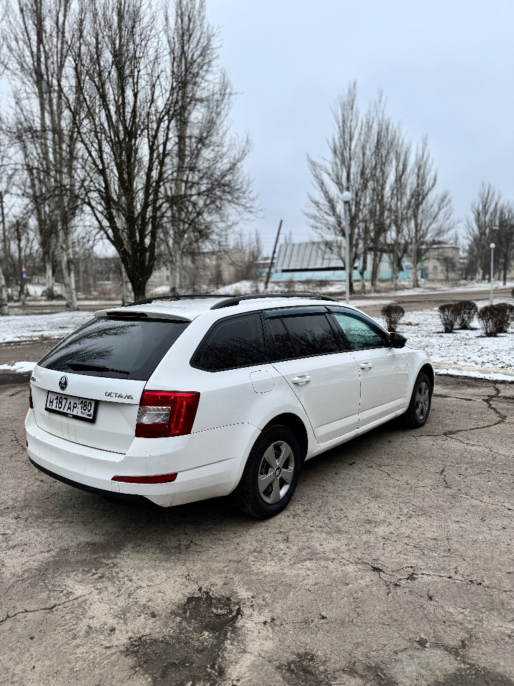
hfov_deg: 56.8
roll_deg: -0.1
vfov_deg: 71.6
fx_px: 475
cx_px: 257
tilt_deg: -6.6
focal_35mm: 24
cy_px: 343
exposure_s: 1/980
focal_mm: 6.76
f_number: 1.78
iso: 80
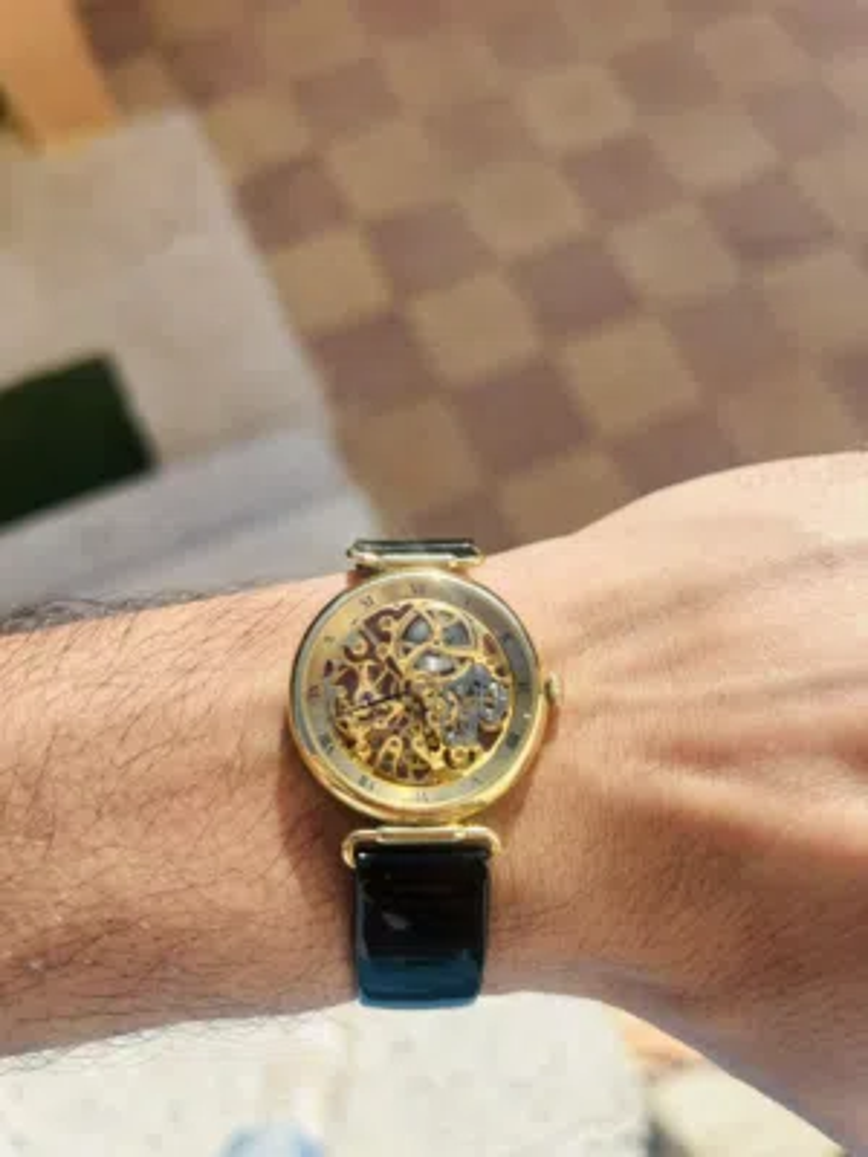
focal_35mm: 26
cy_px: 578
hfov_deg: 53.1
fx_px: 869
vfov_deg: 67.3
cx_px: 434
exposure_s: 1/4274
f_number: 1.5
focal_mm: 5.7
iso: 50
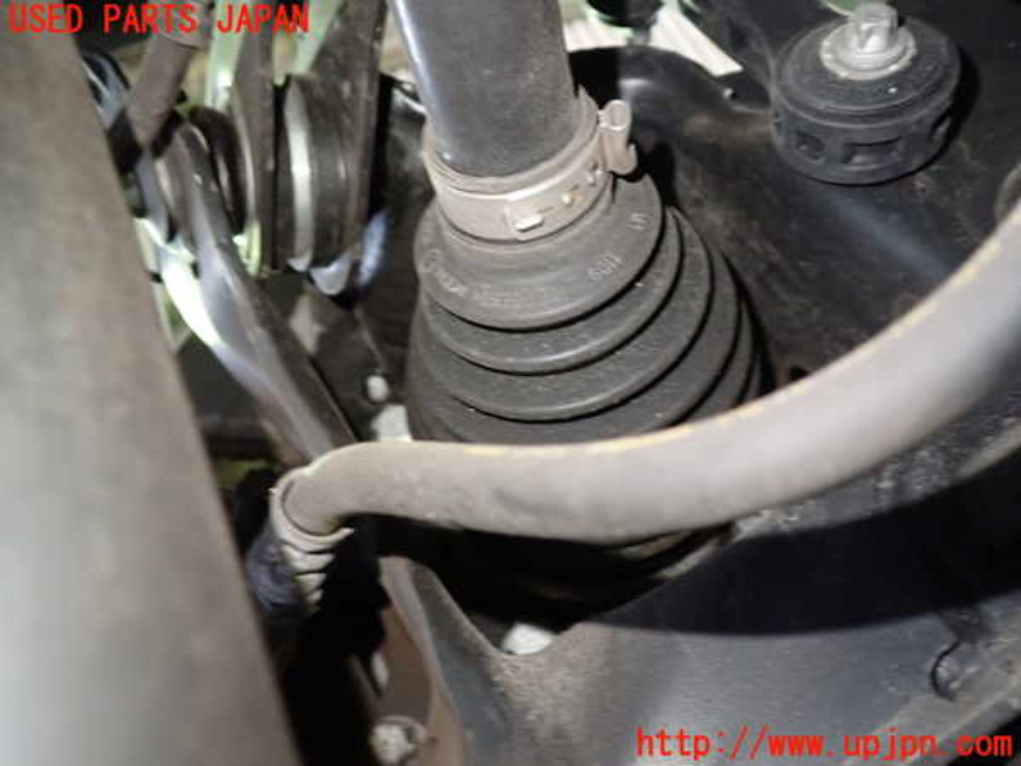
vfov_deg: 46.8
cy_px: 383
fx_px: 885
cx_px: 510
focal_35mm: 30
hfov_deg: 60.0
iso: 800
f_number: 2.3
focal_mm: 5.4
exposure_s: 1/25
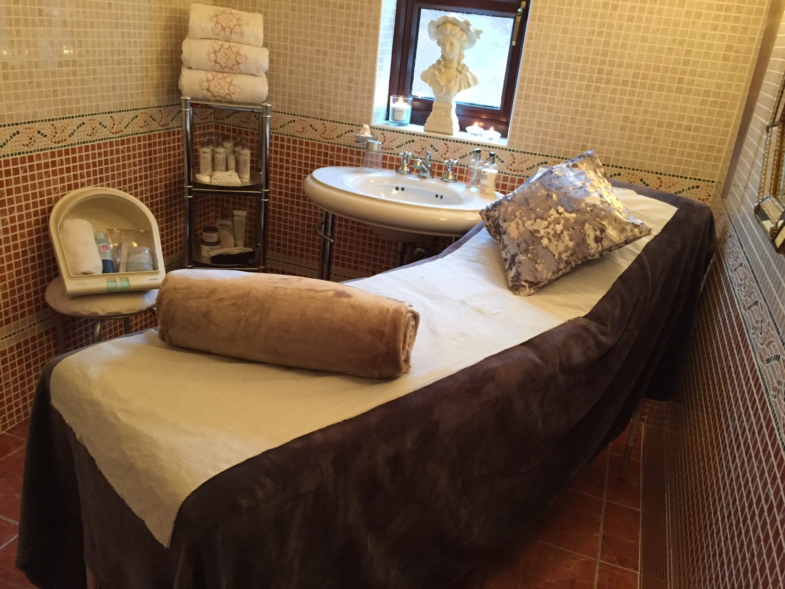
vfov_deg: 48.2
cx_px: 392
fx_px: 658
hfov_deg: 61.7
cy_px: 294
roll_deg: -7.4
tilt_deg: -22.9
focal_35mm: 29
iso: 250
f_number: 2.2
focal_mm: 4.15
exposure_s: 1/20
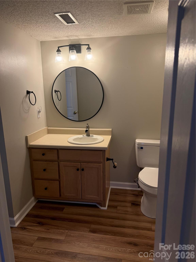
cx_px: 98
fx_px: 181
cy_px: 131
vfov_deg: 71.6
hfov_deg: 56.8
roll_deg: +1.2
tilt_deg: -11.3
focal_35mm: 24
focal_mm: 6.76
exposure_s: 1/240
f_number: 1.78
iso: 160
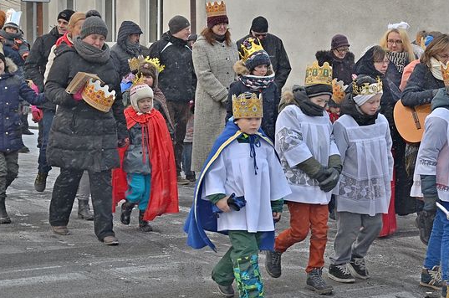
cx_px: 334
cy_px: 140
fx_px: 1183
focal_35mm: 95
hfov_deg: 21.3
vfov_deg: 14.3
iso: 160
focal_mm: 40
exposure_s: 1/160
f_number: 5
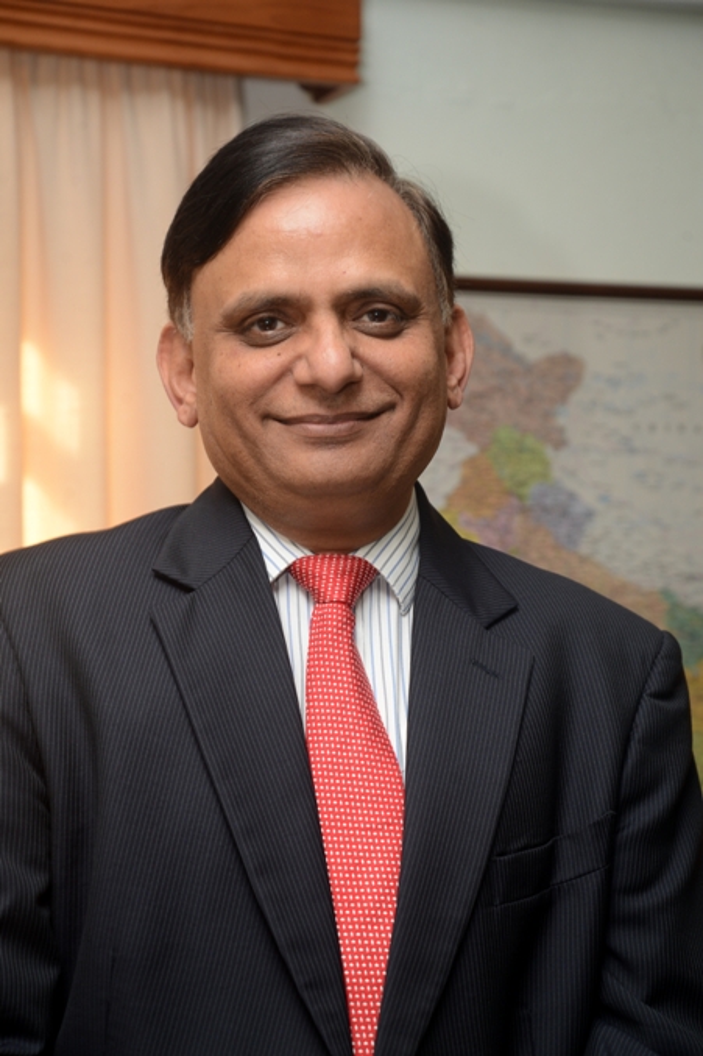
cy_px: 528
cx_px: 352
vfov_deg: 23.9
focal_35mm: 85
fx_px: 2491
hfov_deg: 16.1
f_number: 5.6
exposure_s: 1/60
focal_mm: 85
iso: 400
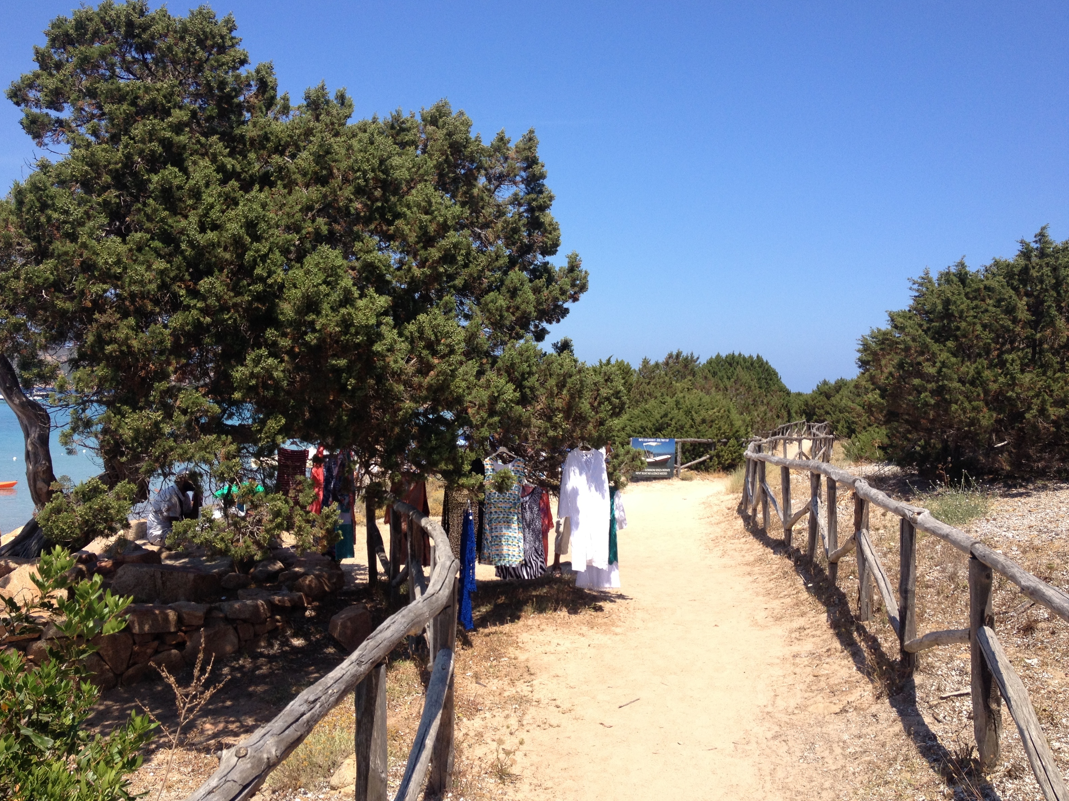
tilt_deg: -1.4
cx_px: 529
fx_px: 1112
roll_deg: -0.9
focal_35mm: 36
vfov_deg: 39.7
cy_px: 390
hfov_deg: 51.4
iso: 50
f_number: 2.4
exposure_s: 1/1200
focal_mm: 4.28
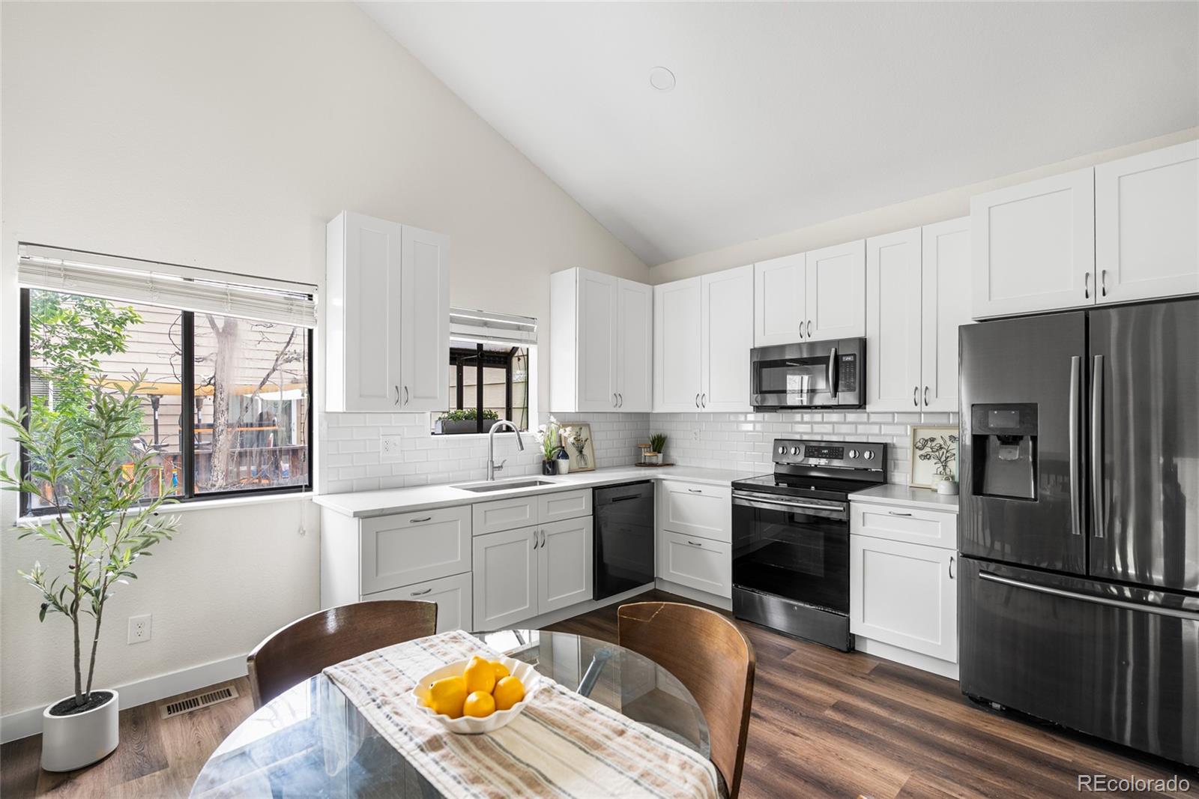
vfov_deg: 73.7
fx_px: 533
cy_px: 400
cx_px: 600
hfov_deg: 96.7
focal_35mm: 16
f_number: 4
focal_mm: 16
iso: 160
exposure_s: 1/5
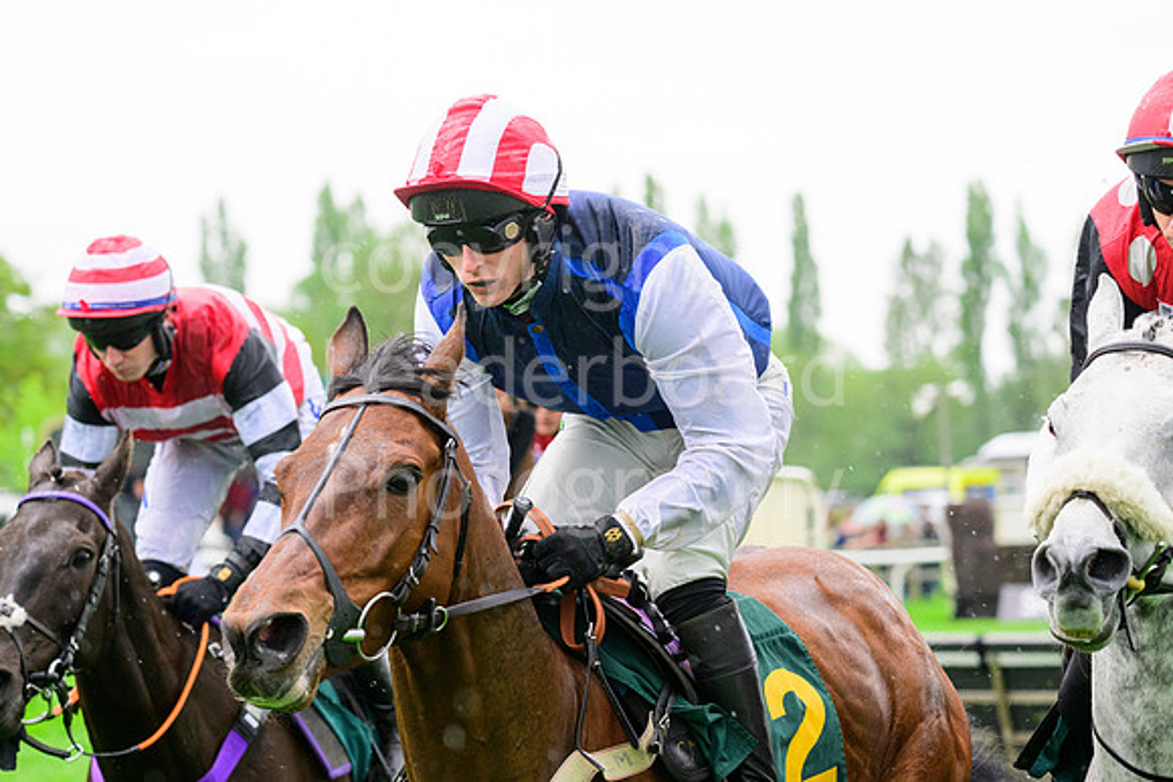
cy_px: 391
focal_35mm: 140
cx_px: 586
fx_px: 4563
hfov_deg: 14.7
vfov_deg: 9.8
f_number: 5.6
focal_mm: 140
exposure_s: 1/1250
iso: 2000
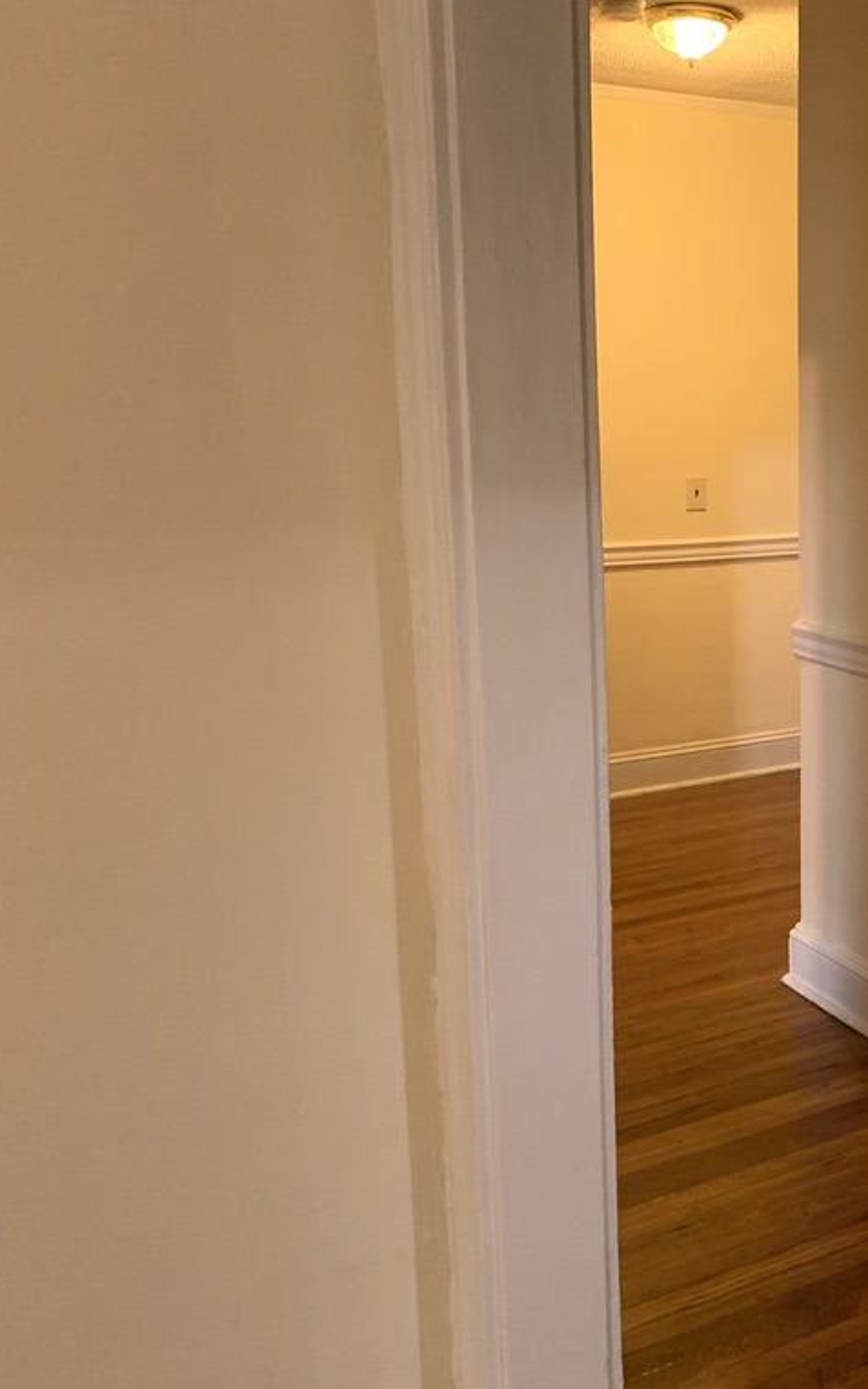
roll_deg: -1.6
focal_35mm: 37
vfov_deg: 52.7
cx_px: 875
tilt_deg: -9.6
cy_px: 692
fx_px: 1400
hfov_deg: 31.7
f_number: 1.8
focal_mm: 4.25
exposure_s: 1/60
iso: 320
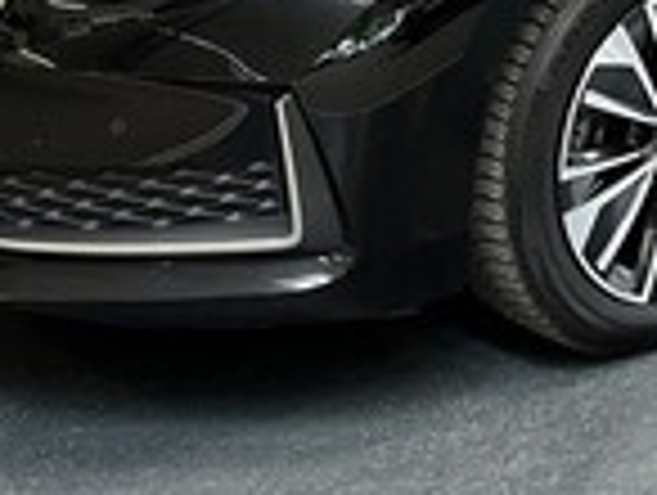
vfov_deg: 15.3
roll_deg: +0.3
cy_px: -268
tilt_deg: -6.6
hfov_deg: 21.4
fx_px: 1692
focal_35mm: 89
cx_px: 616
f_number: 1.6
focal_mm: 5.1
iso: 125
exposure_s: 1/84
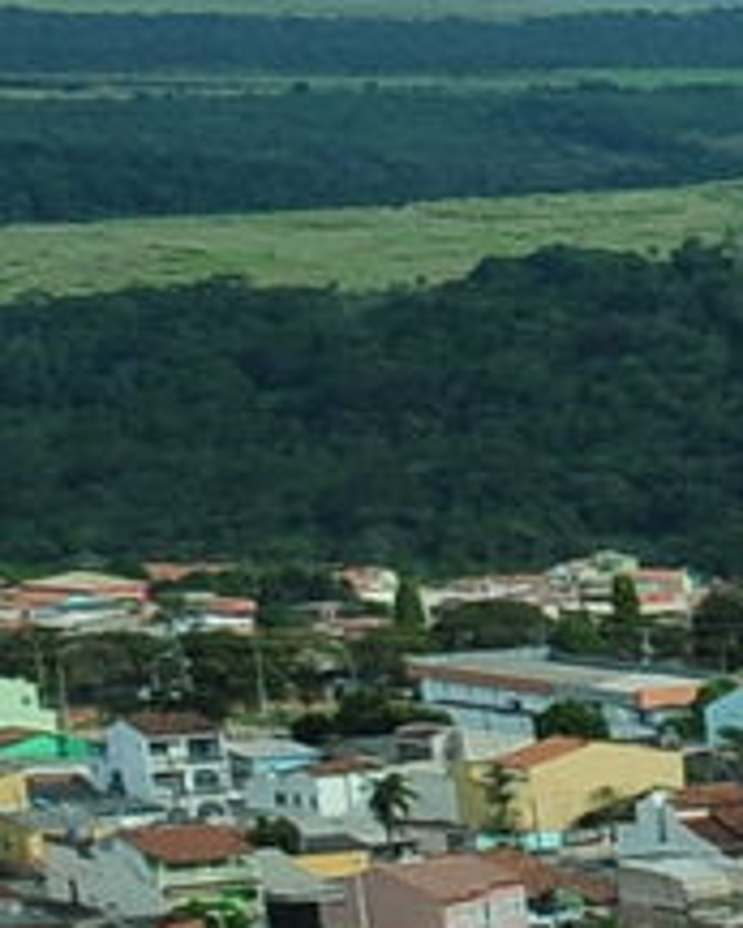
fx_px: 6180
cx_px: 3505
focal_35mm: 225
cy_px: 2249
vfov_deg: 7.9
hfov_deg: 5.5
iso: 200
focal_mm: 18
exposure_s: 1/400
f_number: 6.3
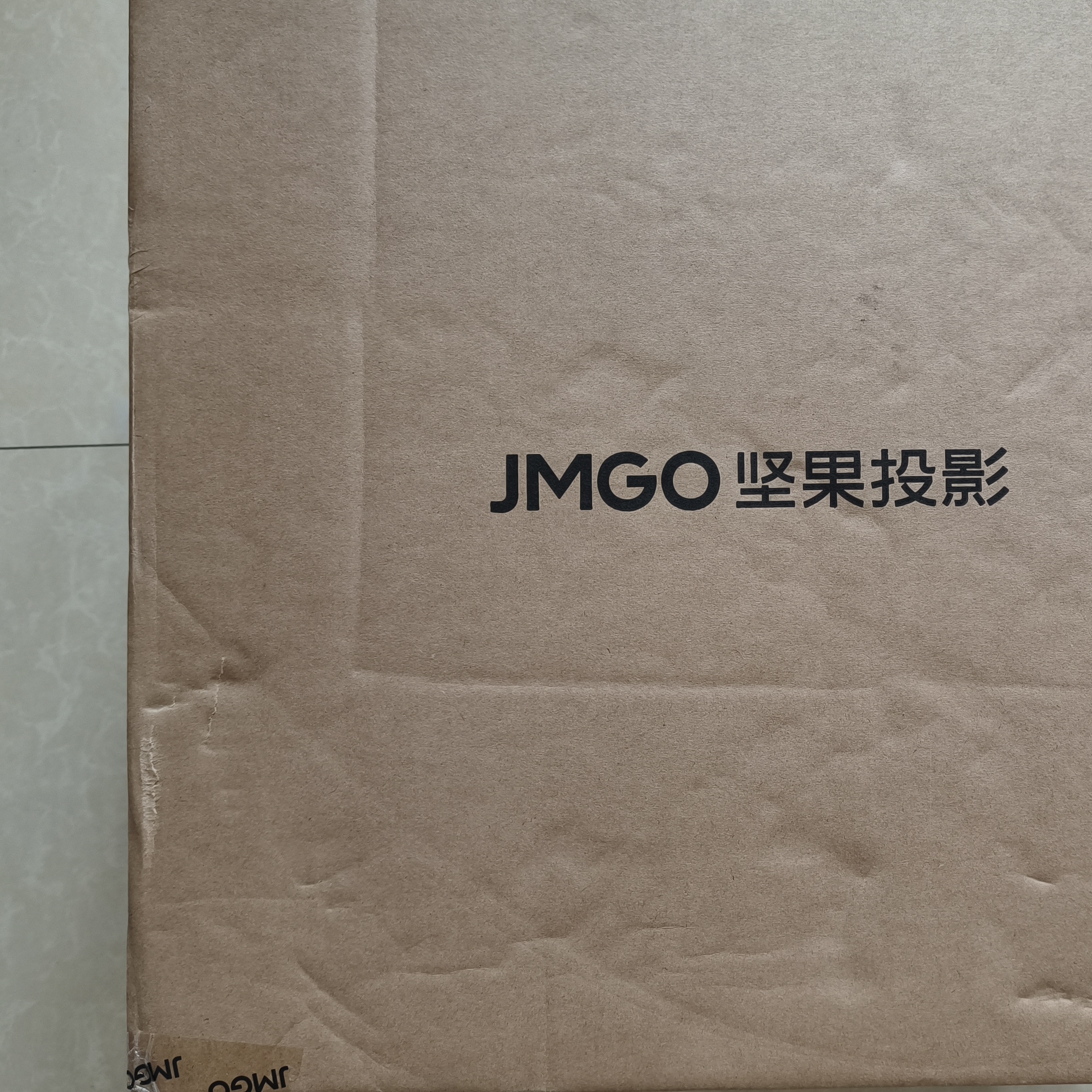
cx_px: 689
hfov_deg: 46.8
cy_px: 502
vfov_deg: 47.2
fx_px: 1249
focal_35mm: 35
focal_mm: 5.56
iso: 250
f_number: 1.88
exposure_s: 1/50
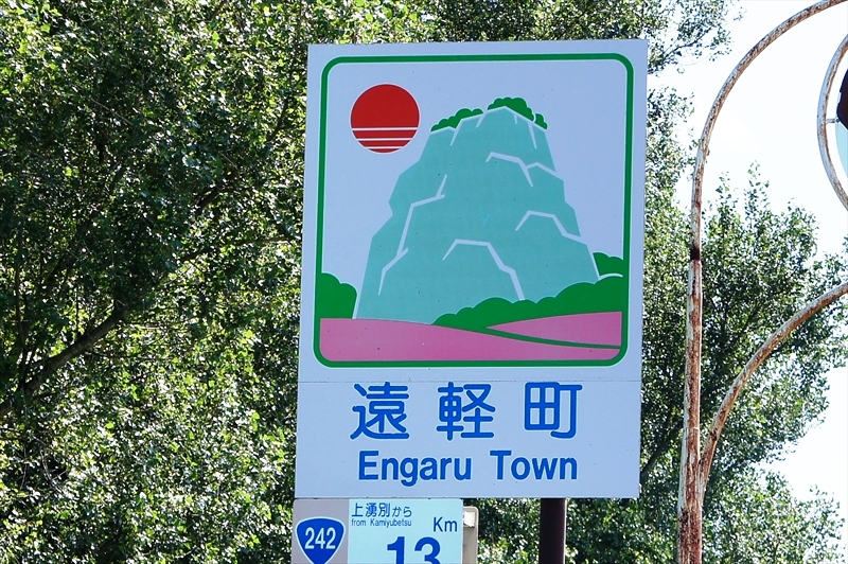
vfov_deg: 9.4
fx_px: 3436
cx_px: 424
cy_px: 282
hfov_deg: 14.1
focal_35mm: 146
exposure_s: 1/320
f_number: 7.1
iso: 200
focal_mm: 39
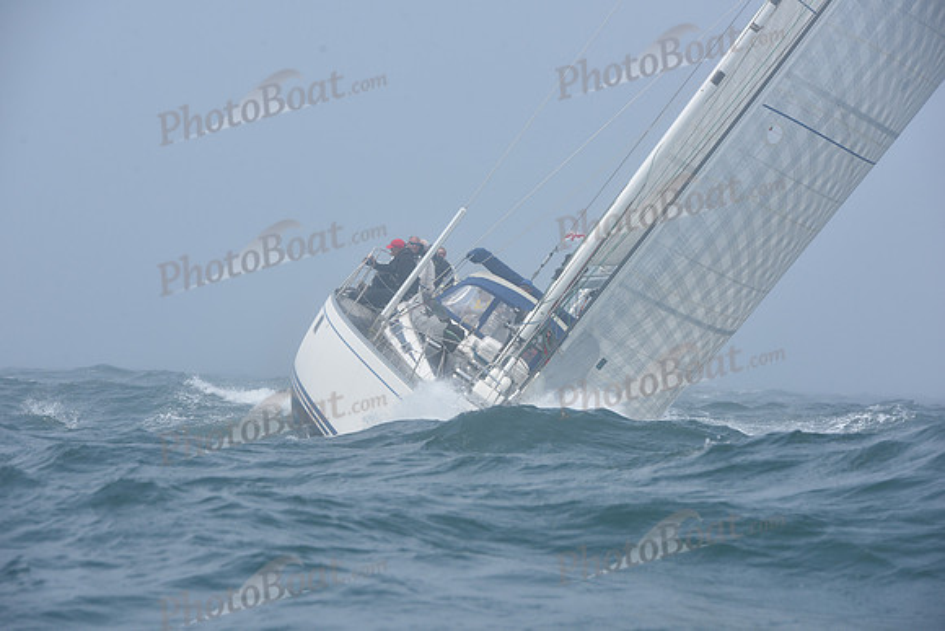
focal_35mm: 165
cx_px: 472
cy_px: 316
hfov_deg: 12.4
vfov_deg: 8.3
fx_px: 4332
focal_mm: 165
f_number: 9
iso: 320
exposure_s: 1/800
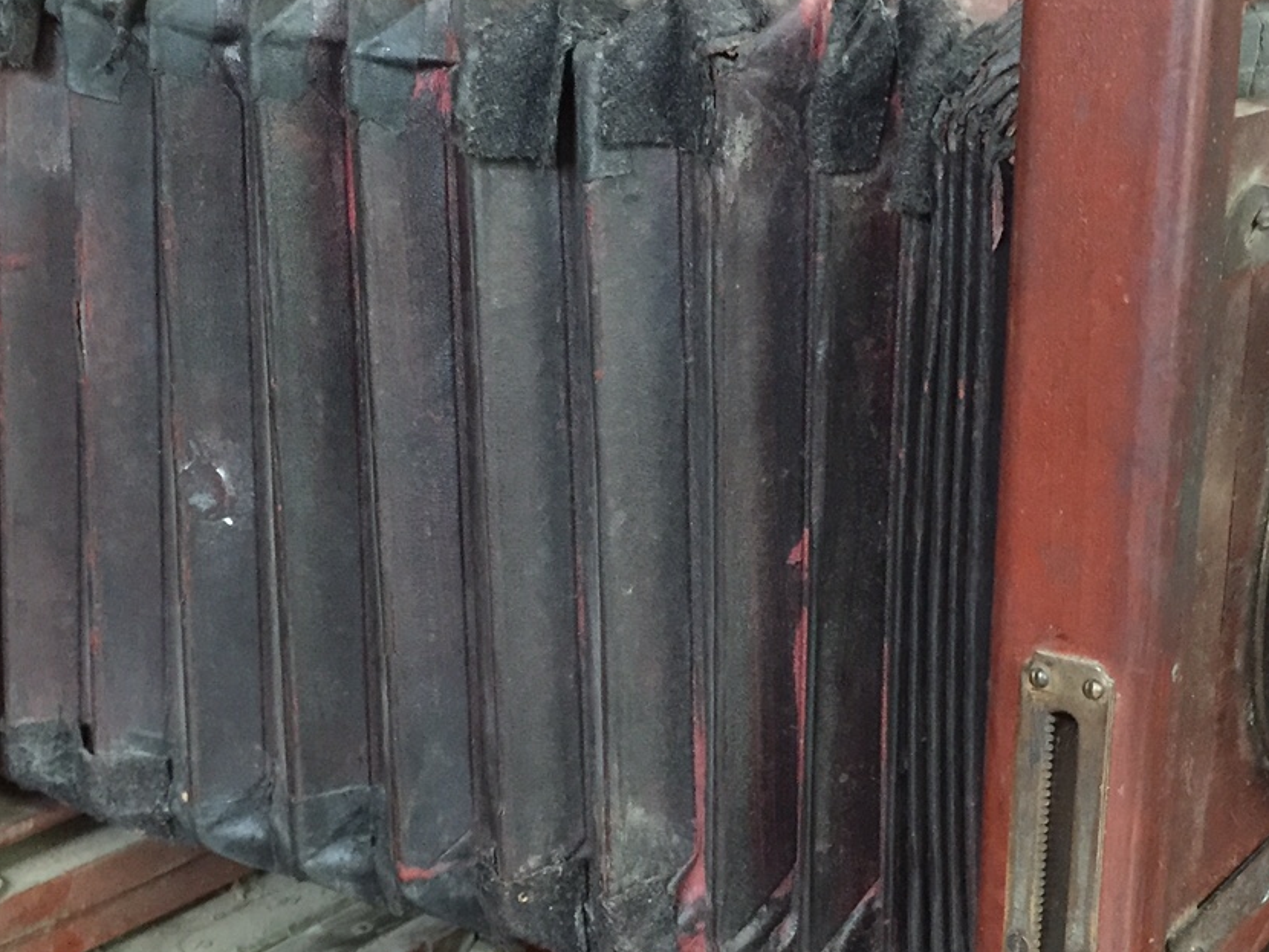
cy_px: 683
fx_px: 2090
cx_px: 777
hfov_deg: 33.6
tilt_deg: -19.4
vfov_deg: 25.4
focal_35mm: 57
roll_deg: -3.6
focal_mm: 4.15
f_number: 2.2
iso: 320
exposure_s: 1/15
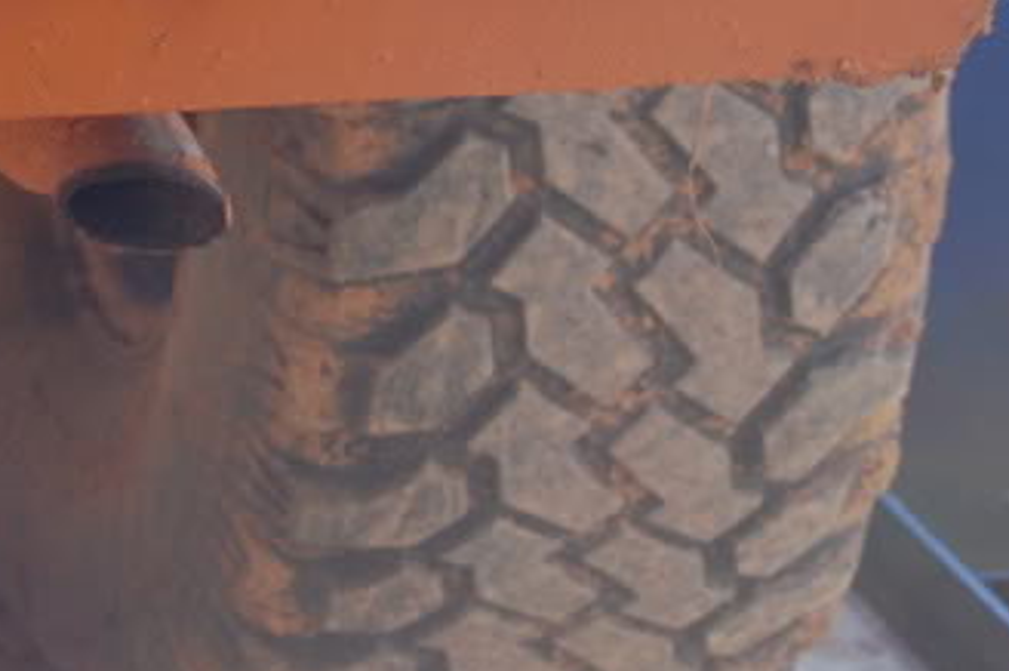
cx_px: 123
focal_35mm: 201
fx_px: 5634
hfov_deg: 10.2
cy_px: -120
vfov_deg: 6.8
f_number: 5.6
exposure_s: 1/400
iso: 800
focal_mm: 55
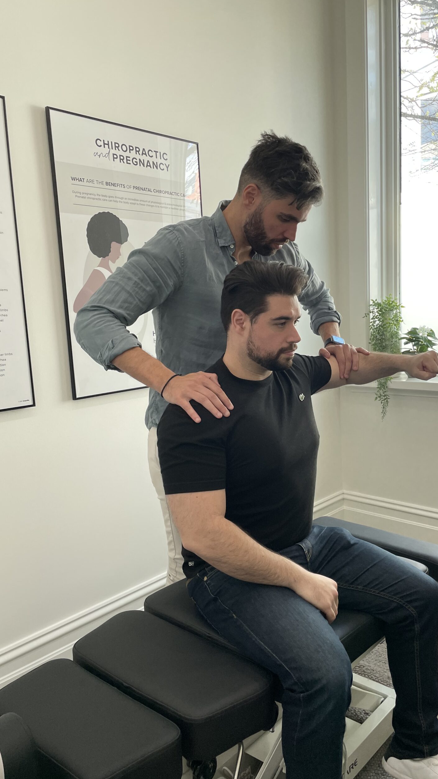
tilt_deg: -5.6
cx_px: 269
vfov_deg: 66.1
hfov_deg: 40.0
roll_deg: +3.9
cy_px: 391
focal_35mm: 29
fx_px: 599
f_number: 1.6
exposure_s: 1/100
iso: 64
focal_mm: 4.2
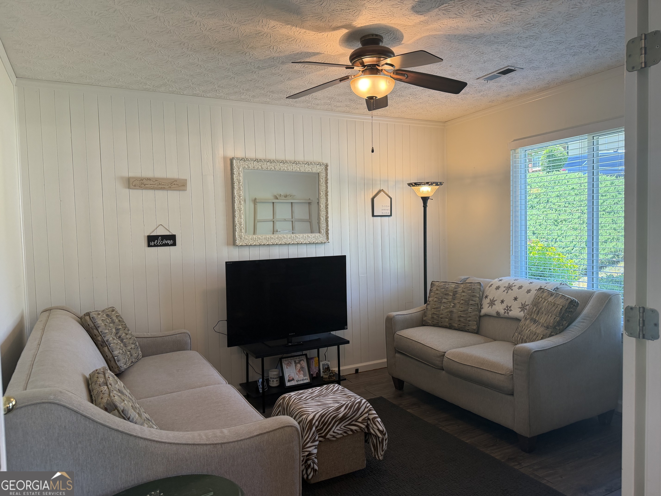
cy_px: 248
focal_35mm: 24
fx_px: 458
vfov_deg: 56.8
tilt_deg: -3.3
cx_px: 330
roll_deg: +2.2
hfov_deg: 71.6
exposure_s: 1/120
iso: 125
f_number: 1.78
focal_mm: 6.76
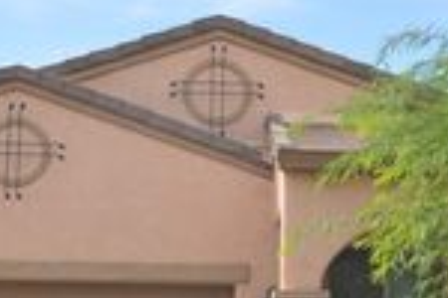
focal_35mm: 100
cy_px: 179
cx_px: 239
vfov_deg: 13.7
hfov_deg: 20.4
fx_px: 1244
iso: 100
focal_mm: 20
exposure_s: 1/200
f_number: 8
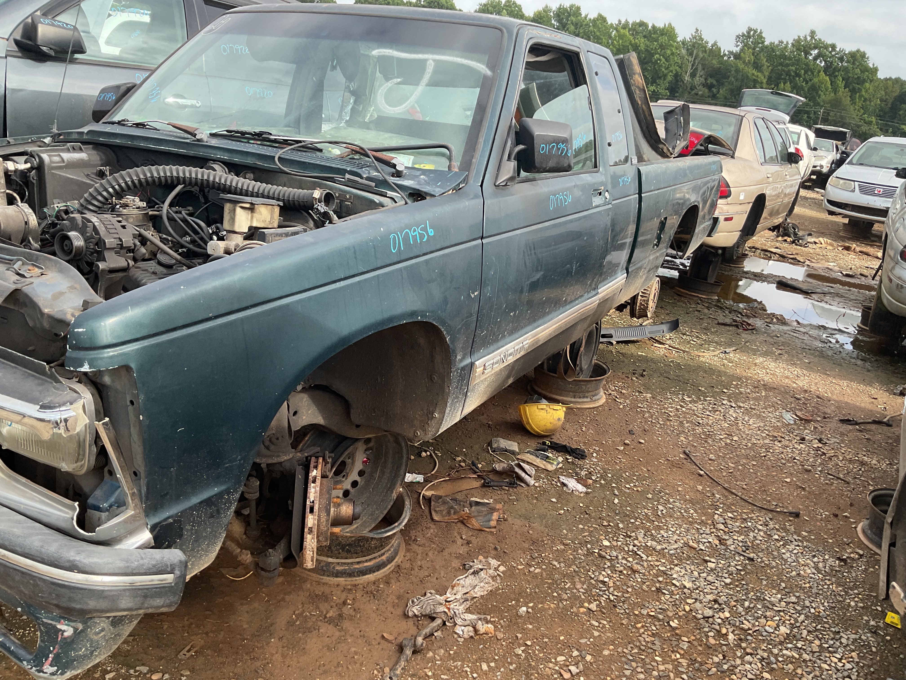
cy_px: 340
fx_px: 759
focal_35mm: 29
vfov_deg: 48.2
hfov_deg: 61.7
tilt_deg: -18.1
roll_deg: -4.7
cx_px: 453
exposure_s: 1/425
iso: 16
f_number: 1.8
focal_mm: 3
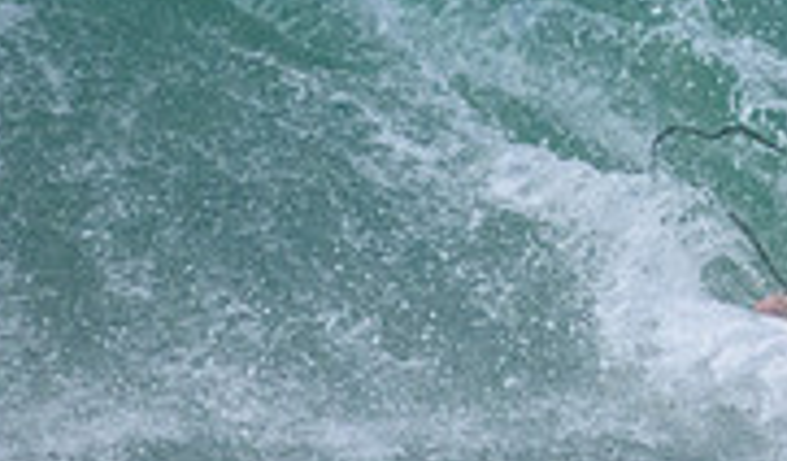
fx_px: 70947
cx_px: 1189
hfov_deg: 0.6
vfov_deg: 0.4
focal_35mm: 3366
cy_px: -279
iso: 4500
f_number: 11
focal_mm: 800
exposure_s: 1/1250
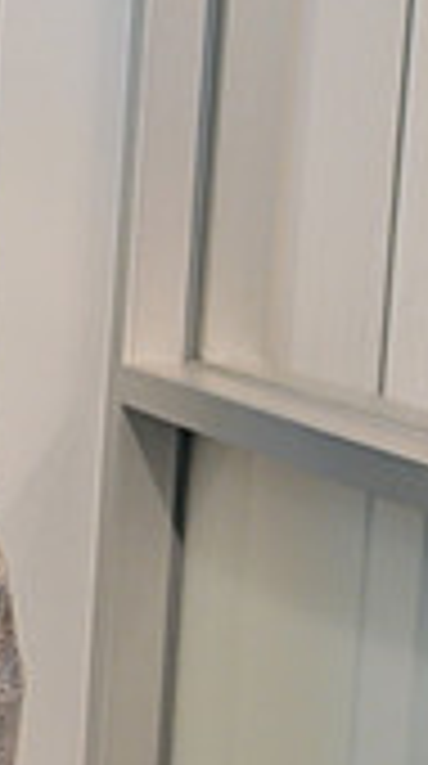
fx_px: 3488
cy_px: 385
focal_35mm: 172
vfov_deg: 12.5
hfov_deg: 6.4
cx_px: -851
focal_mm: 48
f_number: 2.8
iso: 1600
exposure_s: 1/250
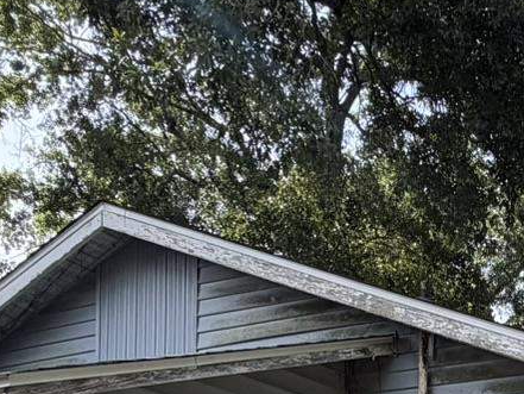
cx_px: 525
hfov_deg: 28.0
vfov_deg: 19.1
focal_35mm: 65
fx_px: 984
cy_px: 634
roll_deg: +0.0
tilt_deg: +1.7
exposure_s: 1/468
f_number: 2.2
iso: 64
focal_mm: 2.22
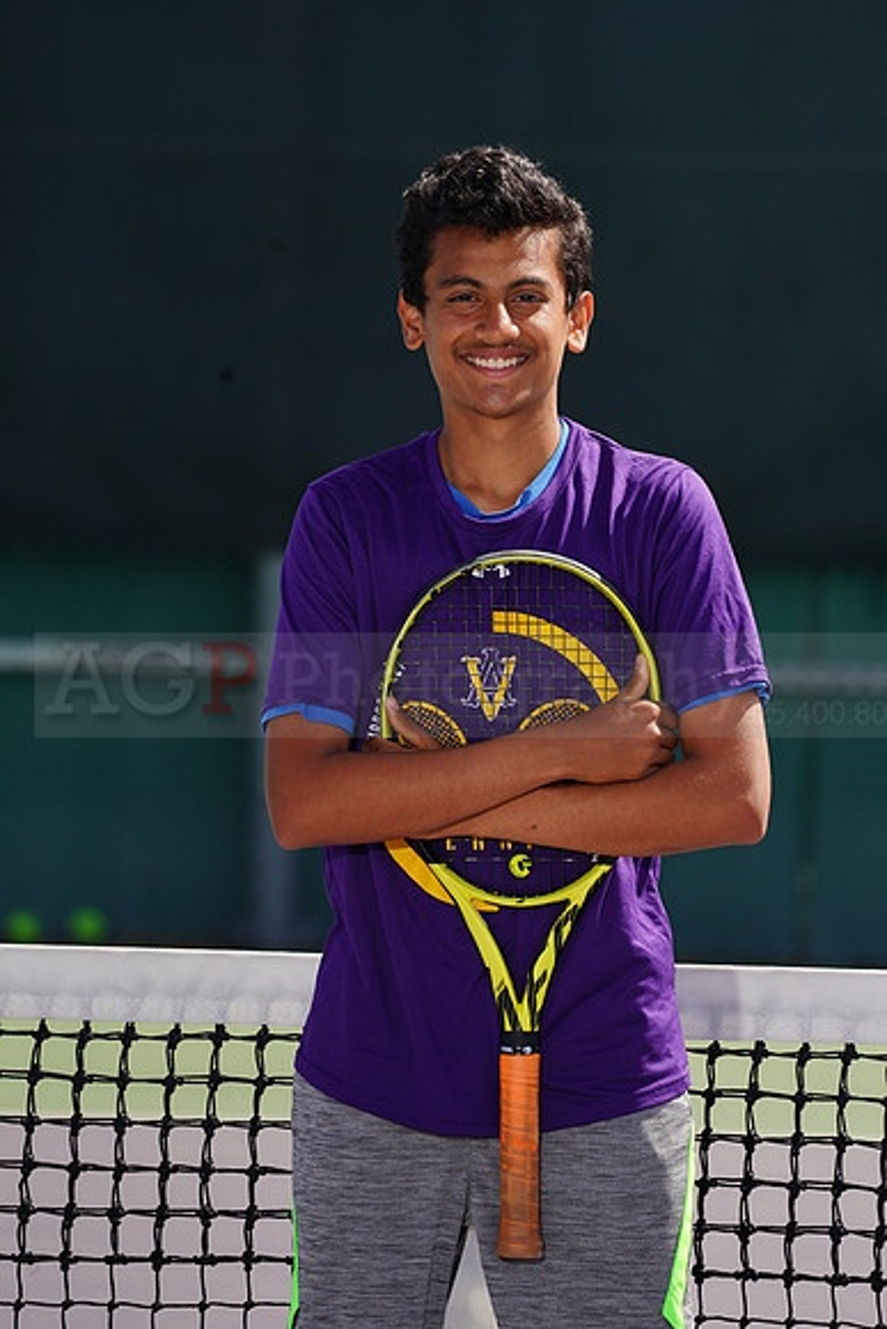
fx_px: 14773
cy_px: 664
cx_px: 444
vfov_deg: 5.2
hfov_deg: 3.4
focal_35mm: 400
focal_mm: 400
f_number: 9
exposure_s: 1/250
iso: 100
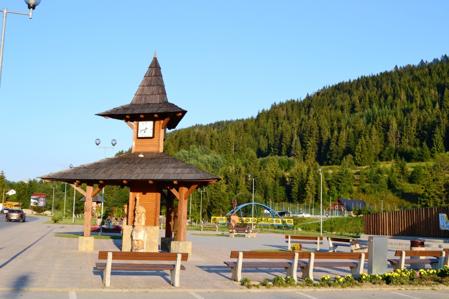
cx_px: 224
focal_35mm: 39
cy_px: 150
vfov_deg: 34.2
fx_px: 486
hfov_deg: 49.6
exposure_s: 1/250
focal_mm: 26
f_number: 10
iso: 400
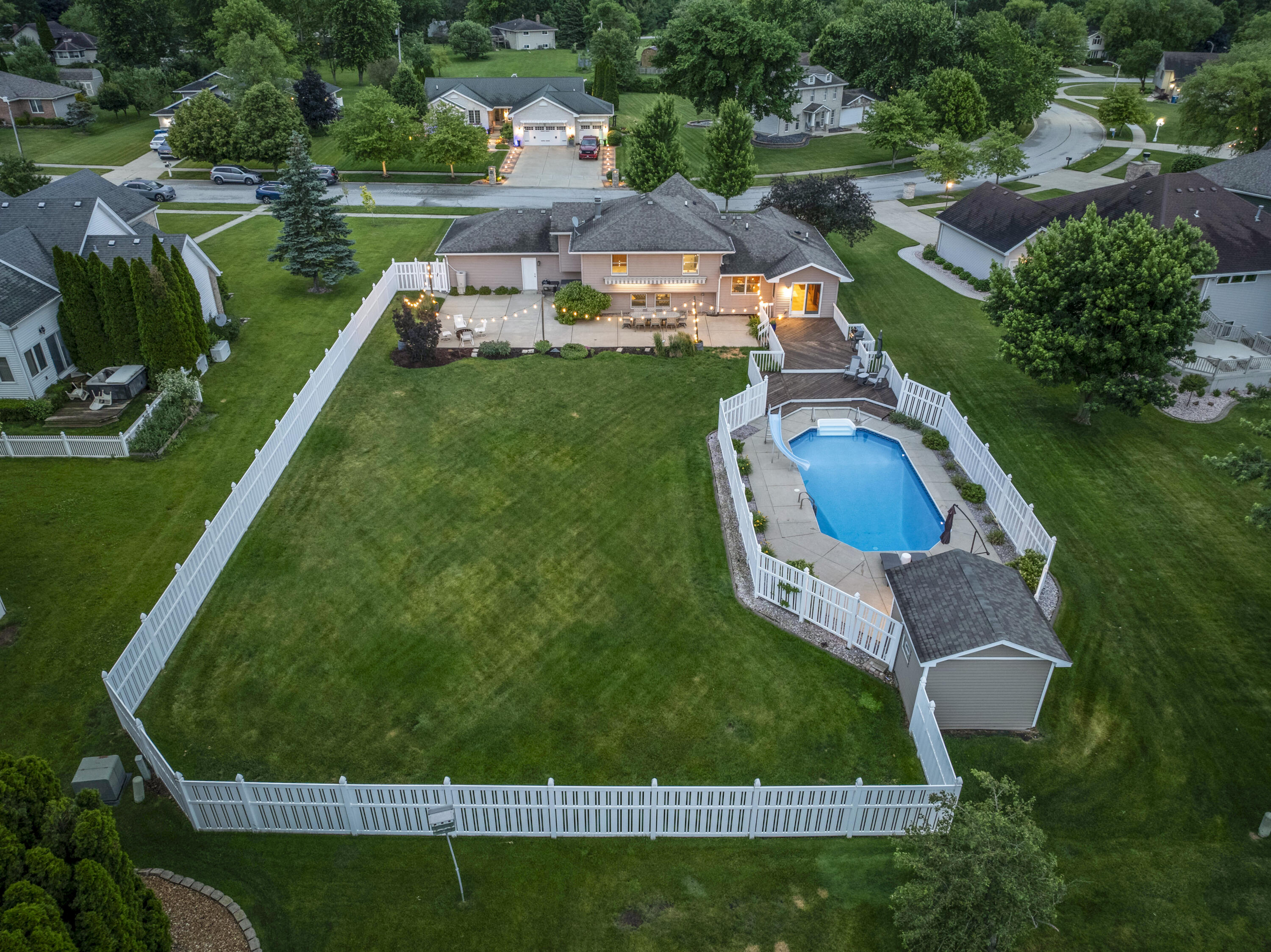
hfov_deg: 71.6
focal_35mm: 24
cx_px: 636
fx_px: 881
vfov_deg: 56.8
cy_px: 476
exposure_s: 1/13
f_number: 2.8
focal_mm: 12.29
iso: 530
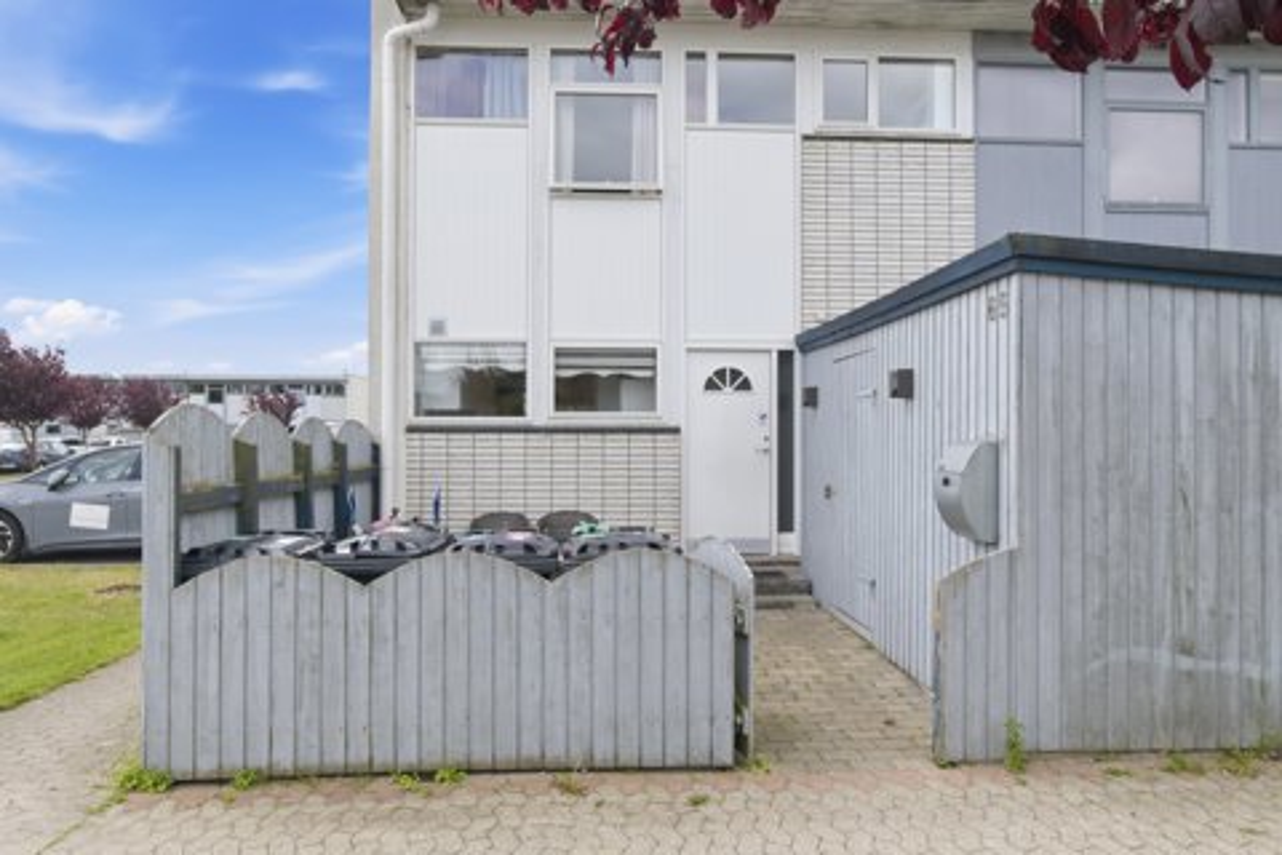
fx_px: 819
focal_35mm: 23
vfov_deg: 55.1
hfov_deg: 76.1
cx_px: 641
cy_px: 428
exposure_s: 1/160
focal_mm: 15.1
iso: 200
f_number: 8
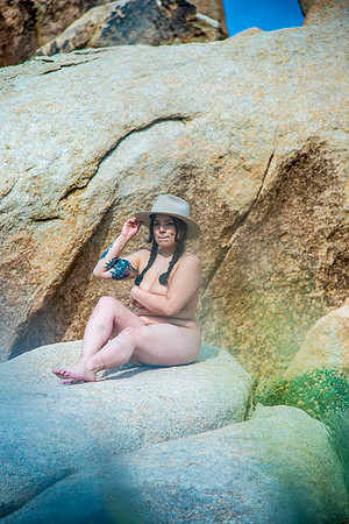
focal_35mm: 120
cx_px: 174
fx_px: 1745
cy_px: 262
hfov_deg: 11.4
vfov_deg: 17.1
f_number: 4
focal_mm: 120
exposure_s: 1/1600
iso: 100
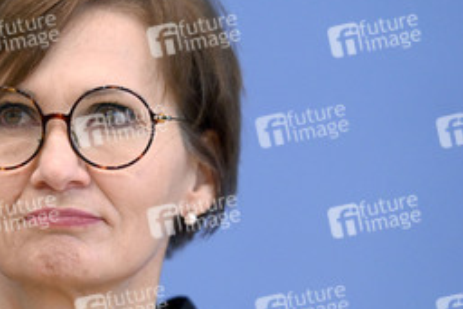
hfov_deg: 6.9
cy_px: 172
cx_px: 146
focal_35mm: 299
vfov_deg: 4.6
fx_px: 3847
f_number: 2.8
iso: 4000
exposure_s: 1/2000
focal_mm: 170
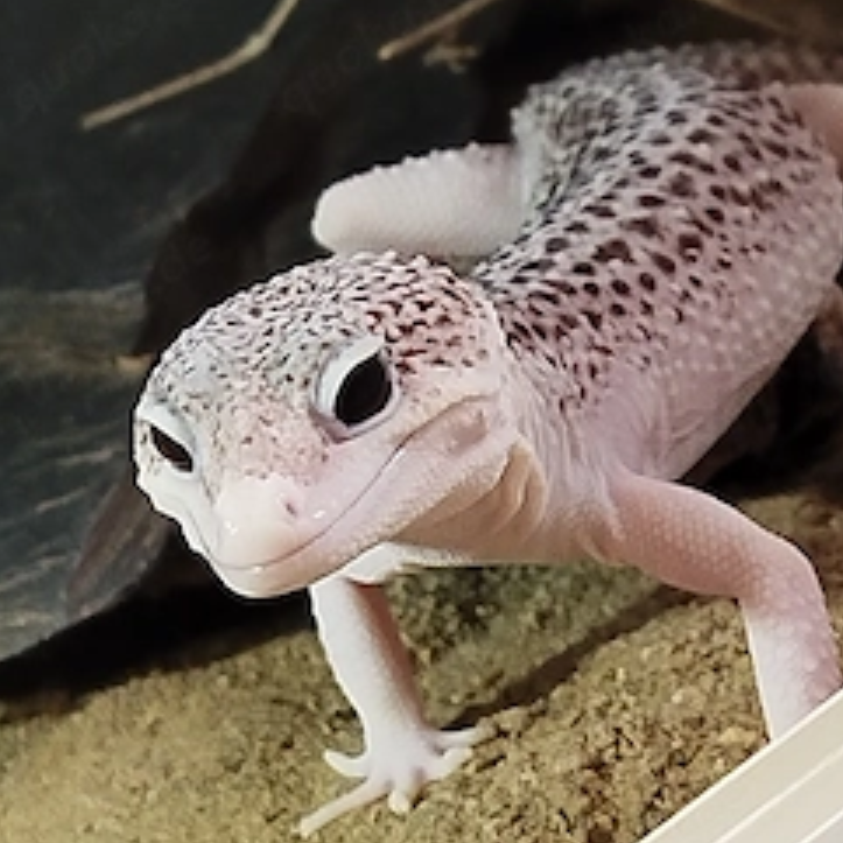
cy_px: 346
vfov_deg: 12.4
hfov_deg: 12.4
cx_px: 455
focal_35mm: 141
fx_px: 3885
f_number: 1.7
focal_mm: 5.31
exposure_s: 1/33
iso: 500
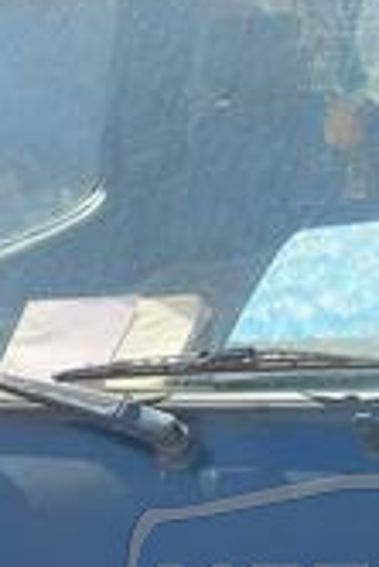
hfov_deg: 13.7
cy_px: 541
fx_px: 1544
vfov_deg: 20.3
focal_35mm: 98
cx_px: 427
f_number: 1.8
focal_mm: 5.23
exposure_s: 1/435
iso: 40
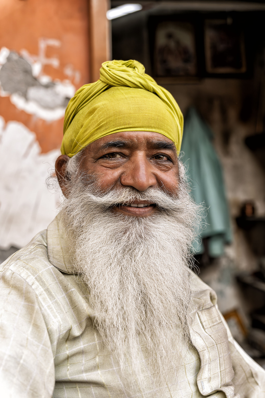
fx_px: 552
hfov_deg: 27.0
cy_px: 199
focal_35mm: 50
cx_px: 132
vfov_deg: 39.6
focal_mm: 50
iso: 500
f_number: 4
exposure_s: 1/250
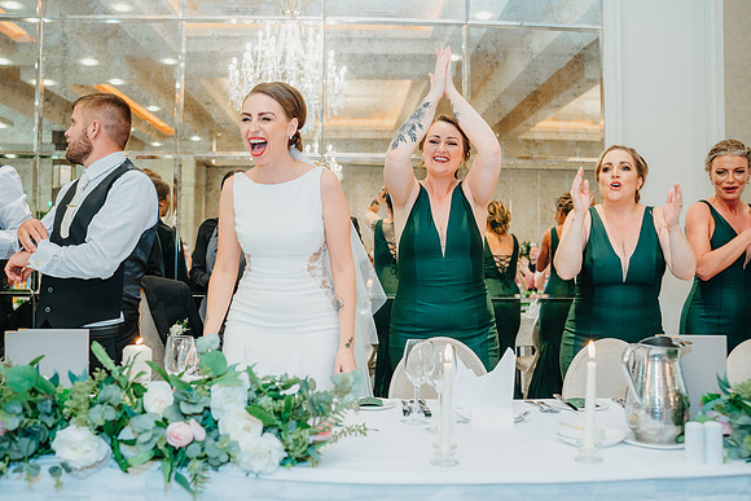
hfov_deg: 54.4
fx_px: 730
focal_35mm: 35
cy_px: 250
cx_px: 376
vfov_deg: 37.9
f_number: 2.8
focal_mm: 35
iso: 1600
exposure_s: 1/125
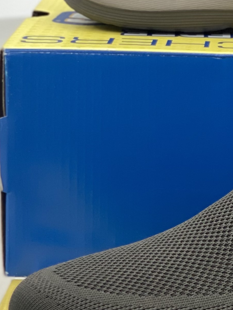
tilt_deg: -9.2
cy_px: 67
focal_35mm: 173
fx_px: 1553
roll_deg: -1.8
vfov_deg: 11.4
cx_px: 290
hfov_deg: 8.5
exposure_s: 1/100
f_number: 2
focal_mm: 6
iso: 50
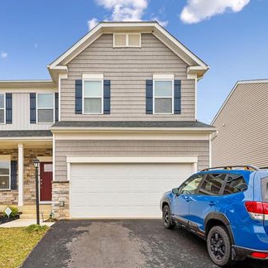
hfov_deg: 69.2
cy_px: 137
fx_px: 184
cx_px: 80
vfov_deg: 72.1
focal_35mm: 21
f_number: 8
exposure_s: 1/40
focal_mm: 16
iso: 100
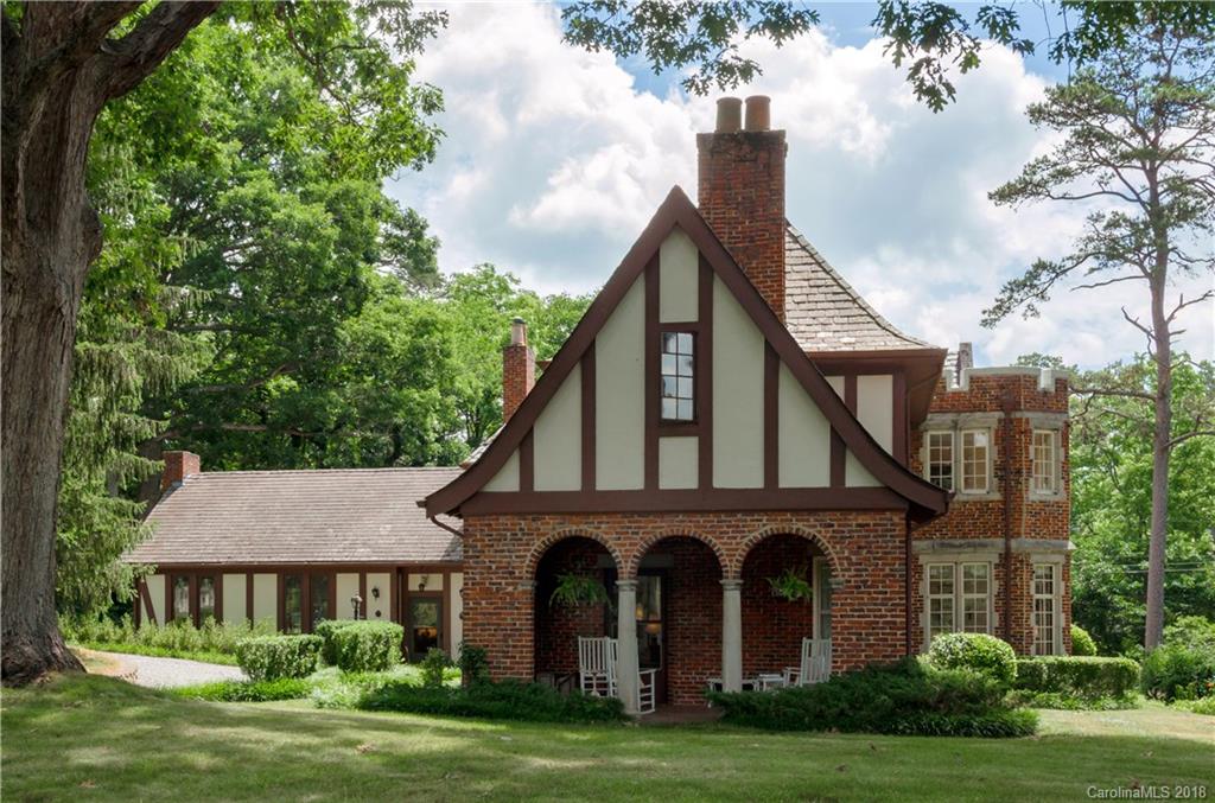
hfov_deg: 51.4
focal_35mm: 38
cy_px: 402
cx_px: 608
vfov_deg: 35.3
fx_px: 1262
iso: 250
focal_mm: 25
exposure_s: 1/100
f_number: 16
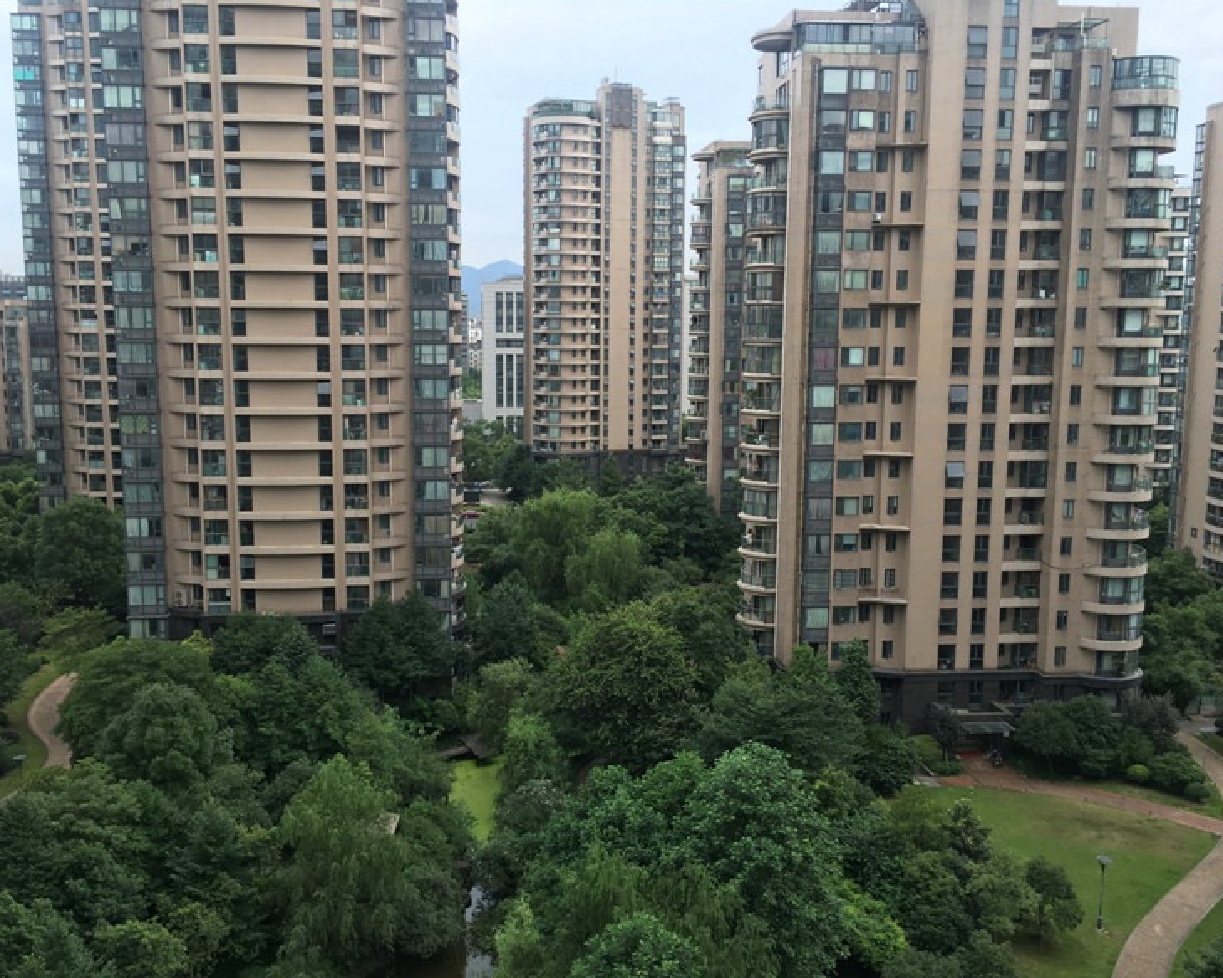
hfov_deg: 57.1
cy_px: 494
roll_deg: +0.1
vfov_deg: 47.1
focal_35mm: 31
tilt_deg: -6.4
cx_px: 573
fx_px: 1122
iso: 25
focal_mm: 4.15
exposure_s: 1/195
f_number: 2.2
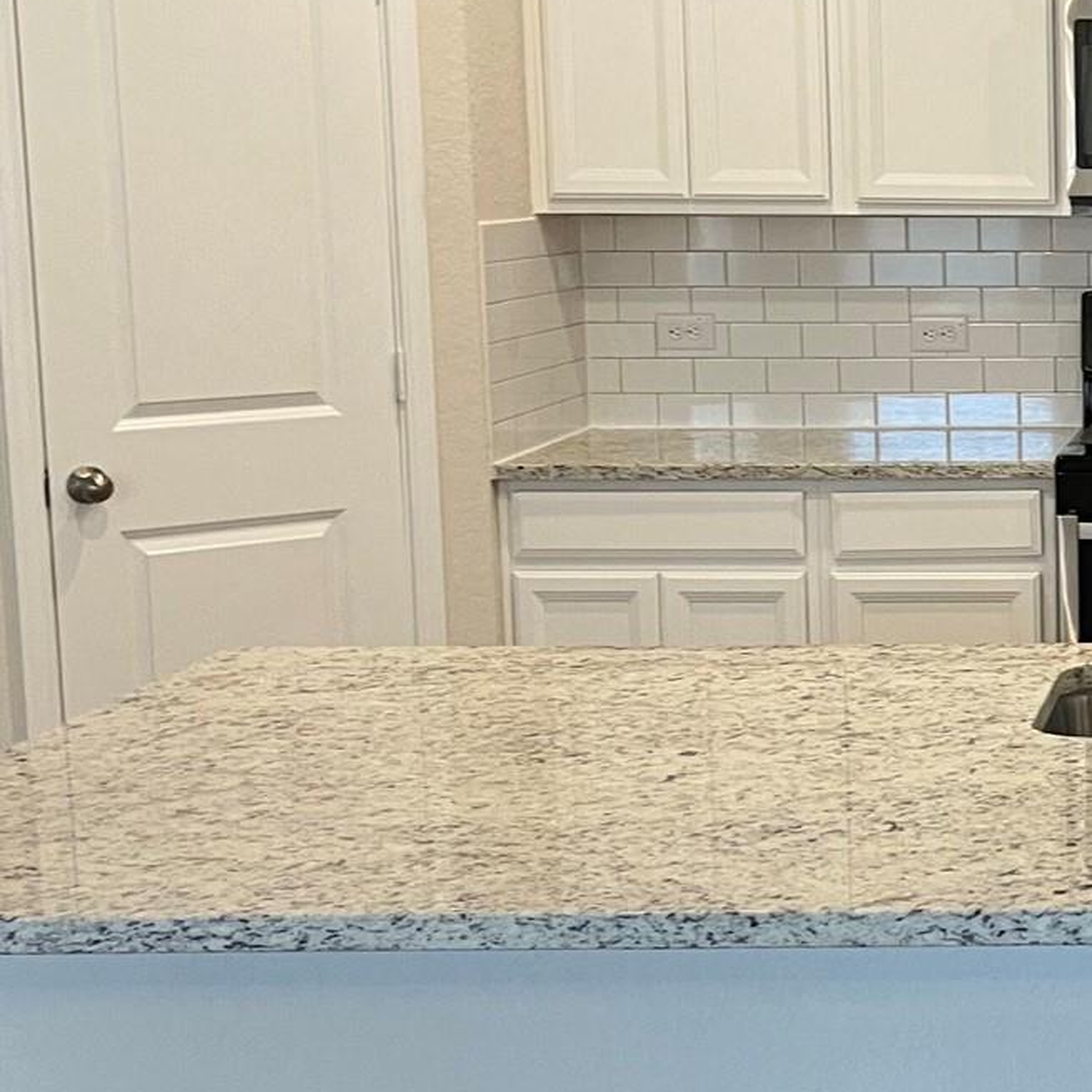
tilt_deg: -7.7
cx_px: 1362
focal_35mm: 72
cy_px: 459
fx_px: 2570
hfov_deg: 21.9
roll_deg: -0.1
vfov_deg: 24.0
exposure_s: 1/60
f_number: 1.6
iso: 125
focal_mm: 5.1
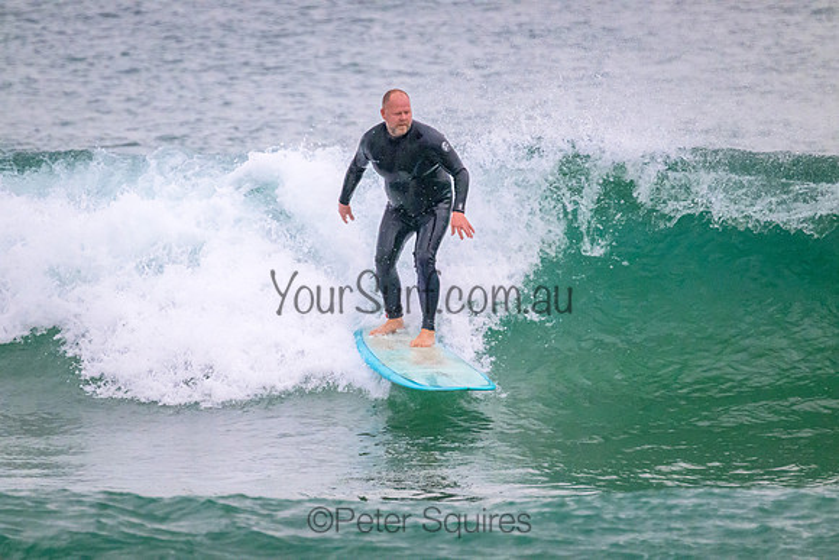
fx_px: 18648
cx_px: 420
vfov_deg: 1.7
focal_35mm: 800
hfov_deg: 2.6
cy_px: 280
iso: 7200
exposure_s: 1/1250
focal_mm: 800
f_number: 11
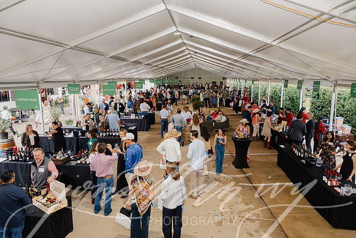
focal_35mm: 24
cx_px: 178
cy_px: 119
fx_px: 237
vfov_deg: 53.2
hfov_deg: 73.7
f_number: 8
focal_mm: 24
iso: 4000
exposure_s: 1/160
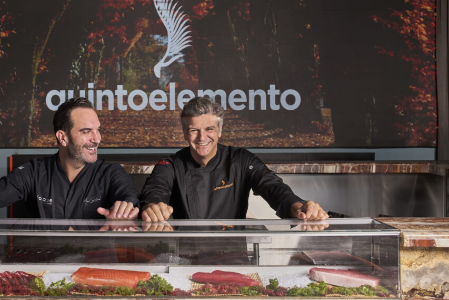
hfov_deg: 40.8
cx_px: 169
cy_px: 118
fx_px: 599
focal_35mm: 48
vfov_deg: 28.0
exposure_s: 1/1000
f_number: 5.6
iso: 800
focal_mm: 35
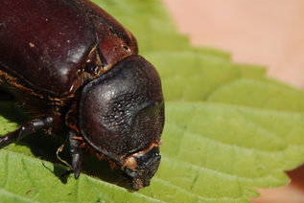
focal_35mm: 453
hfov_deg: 4.5
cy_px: 47
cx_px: 90
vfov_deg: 3.0
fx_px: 3829
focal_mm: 100
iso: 125
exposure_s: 1/500
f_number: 5.6
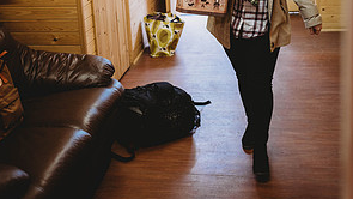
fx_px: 524
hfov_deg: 37.2
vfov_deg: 20.7
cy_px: -5
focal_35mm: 56
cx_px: 176
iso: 640
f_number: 2.2
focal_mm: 35
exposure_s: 1/200
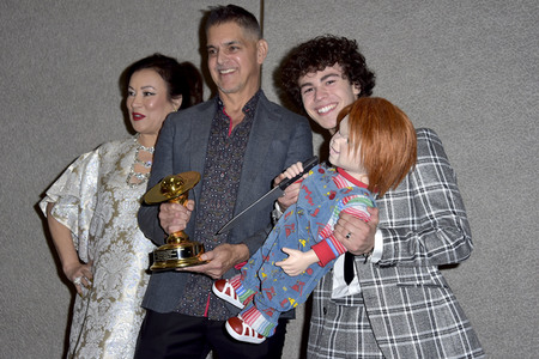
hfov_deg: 34.5
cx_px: 270
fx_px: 868
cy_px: 180
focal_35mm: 58
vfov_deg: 23.4
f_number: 6.3
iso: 500
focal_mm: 58
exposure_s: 1/250
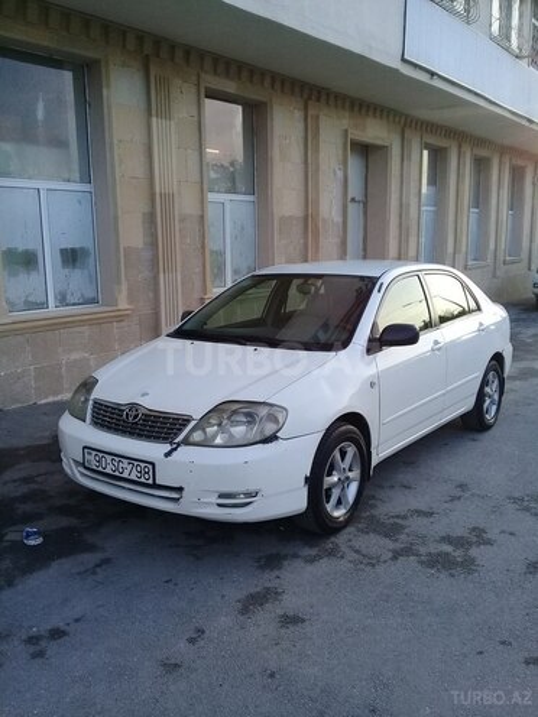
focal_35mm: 31
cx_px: 269
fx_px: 642
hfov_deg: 45.4
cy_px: 358
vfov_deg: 58.4
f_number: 2.2
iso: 50
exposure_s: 1/228
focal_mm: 3.3
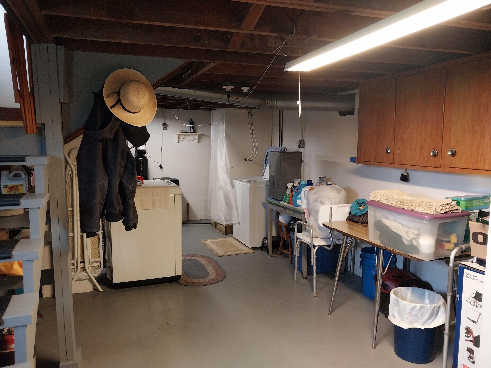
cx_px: 246
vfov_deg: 53.1
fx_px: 369
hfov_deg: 67.3
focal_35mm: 26
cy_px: 184
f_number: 1.8
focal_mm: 4
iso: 320
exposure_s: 1/40
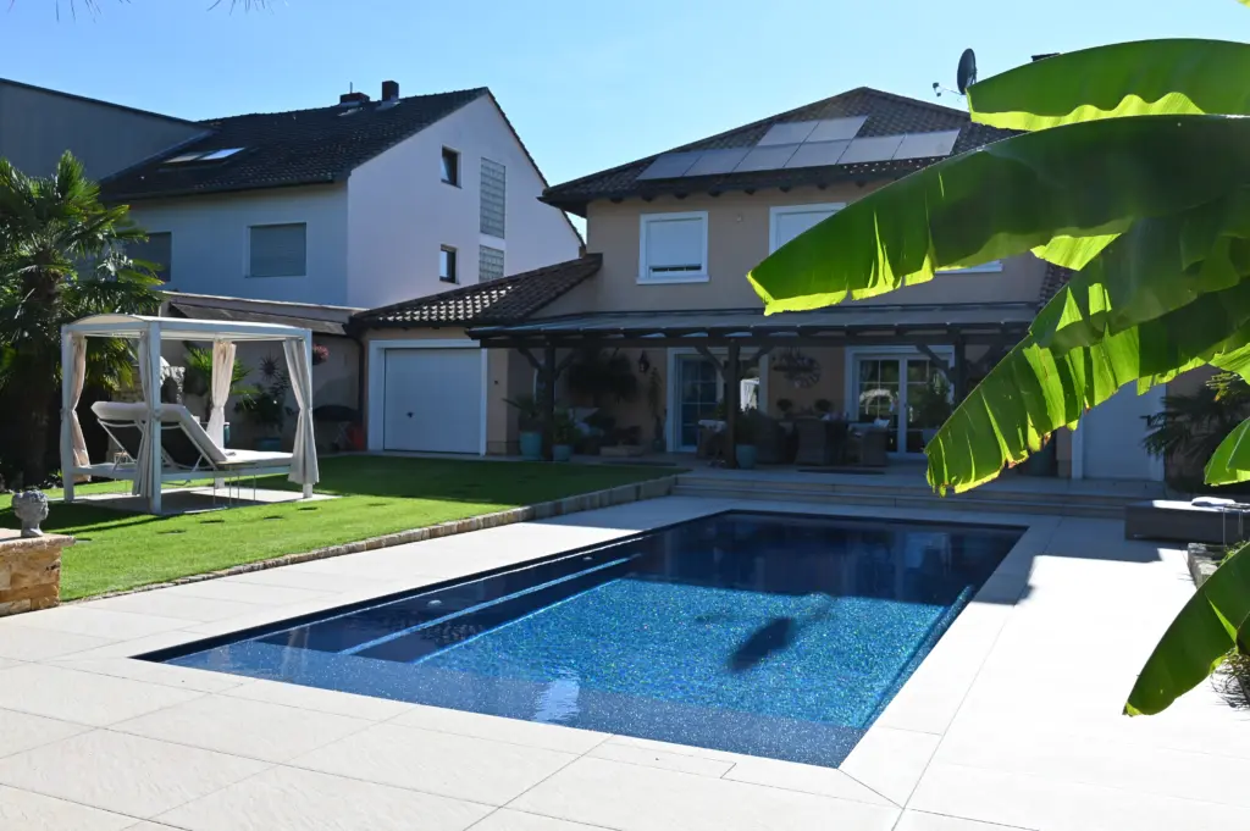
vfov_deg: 41.6
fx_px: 1093
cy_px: 416
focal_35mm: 32
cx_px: 625
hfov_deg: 59.5
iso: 160
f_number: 9
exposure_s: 1/320
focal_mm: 31.5
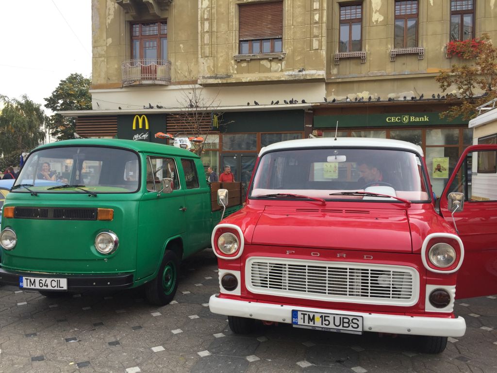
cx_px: 248
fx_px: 416
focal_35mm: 29
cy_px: 186
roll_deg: -0.6
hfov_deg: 61.7
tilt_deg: -1.5
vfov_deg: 48.2
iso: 32
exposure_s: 1/648
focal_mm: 4.15
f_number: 2.2
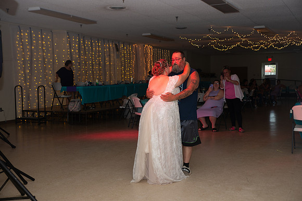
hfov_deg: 41.1
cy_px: 100
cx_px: 151
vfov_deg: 28.1
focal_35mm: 48
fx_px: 403
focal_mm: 48
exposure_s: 1/125
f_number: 3.5
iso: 800
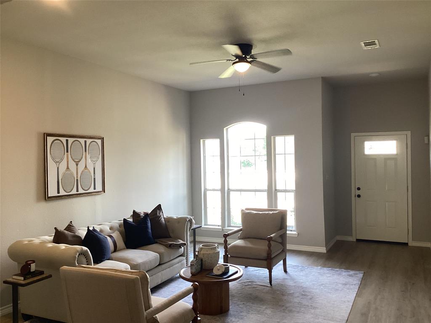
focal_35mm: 31
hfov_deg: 58.4
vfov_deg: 45.4
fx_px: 386
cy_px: 162
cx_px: 216
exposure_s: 1/60
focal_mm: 3.3
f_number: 2.4
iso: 80
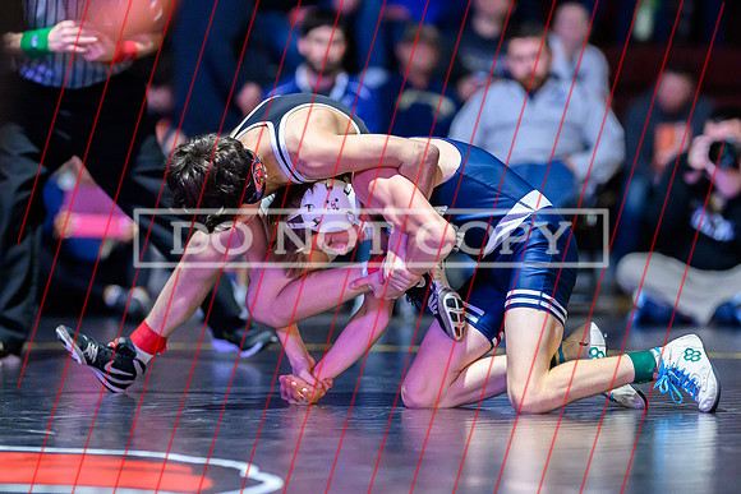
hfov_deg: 10.7
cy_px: 311
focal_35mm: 192
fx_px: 3949
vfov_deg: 7.2
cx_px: 311
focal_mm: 135
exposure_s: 1/640
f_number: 1.8
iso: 10000
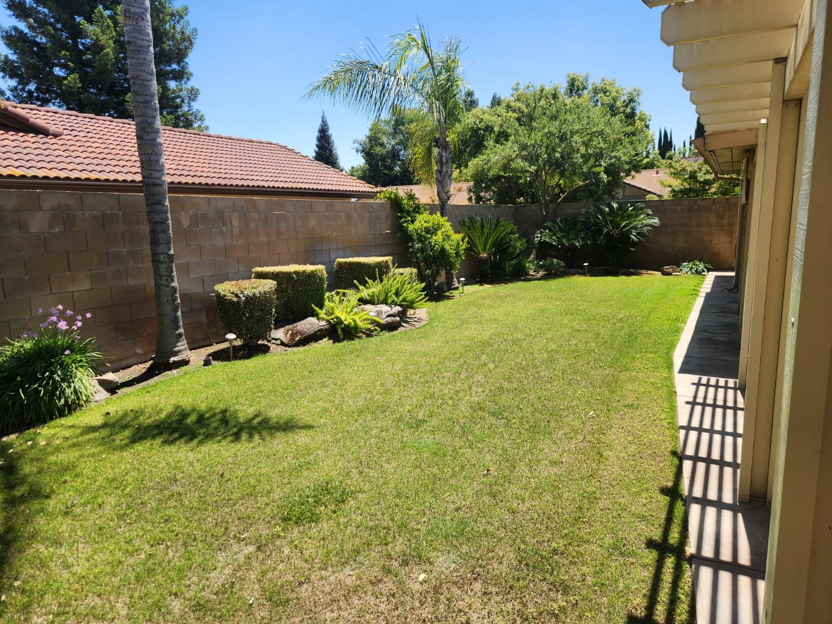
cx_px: 416
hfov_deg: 73.9
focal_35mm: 23
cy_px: 312
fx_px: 553
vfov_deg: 58.9
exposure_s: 1/907
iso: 20
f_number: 1.8
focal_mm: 5.4
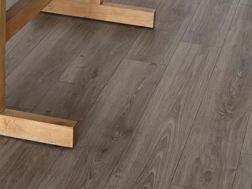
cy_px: -78
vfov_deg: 14.0
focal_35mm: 100
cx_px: 234
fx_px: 728
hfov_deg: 19.2
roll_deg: -5.1
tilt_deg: -15.5
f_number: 1.6
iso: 50
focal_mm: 5.96
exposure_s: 1/120
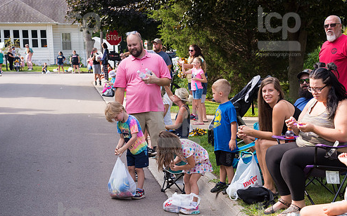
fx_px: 738
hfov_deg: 26.5
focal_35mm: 78
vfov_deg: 16.7
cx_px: 179
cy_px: 129
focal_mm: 65
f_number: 6.3
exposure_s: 1/500
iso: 450
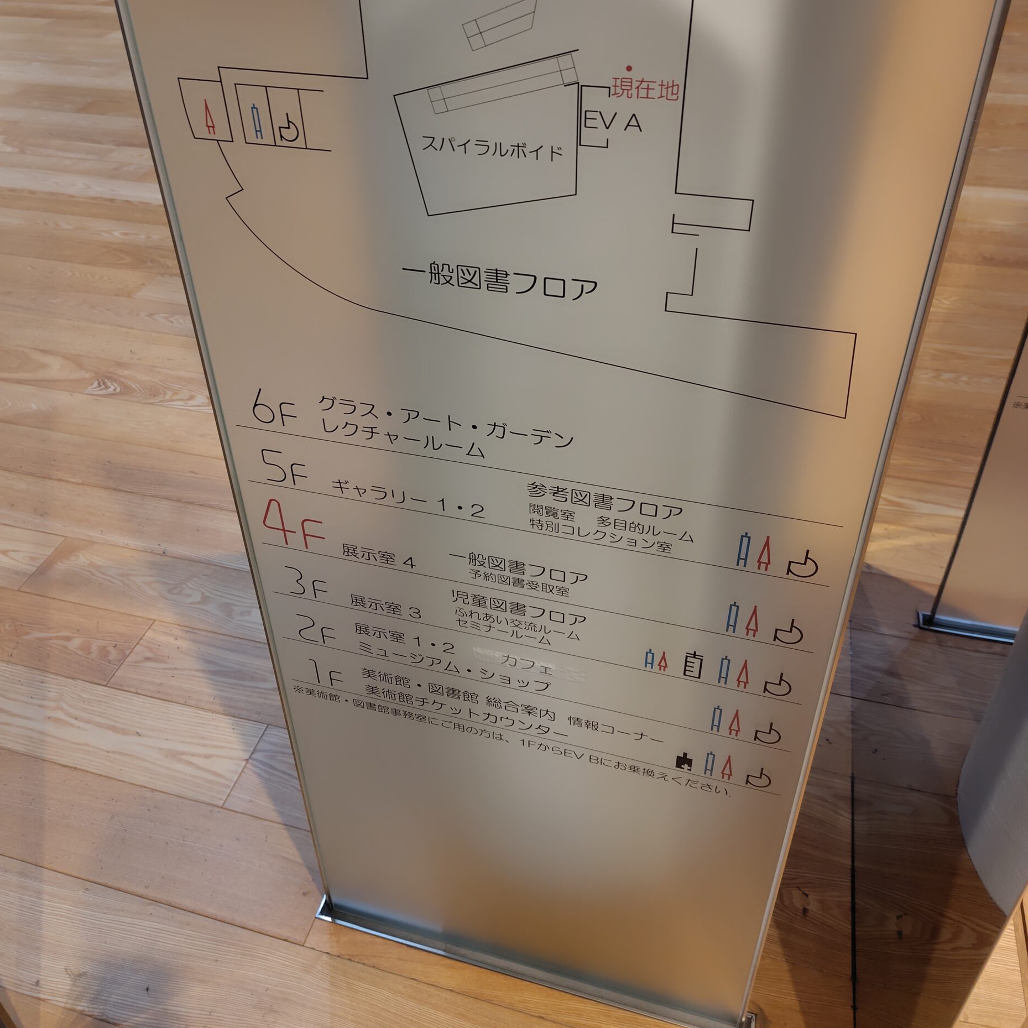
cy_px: 393
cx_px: 499
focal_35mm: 28
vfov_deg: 56.7
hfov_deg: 57.3
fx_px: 941
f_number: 1.9
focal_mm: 5.6
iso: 465
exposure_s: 1/60
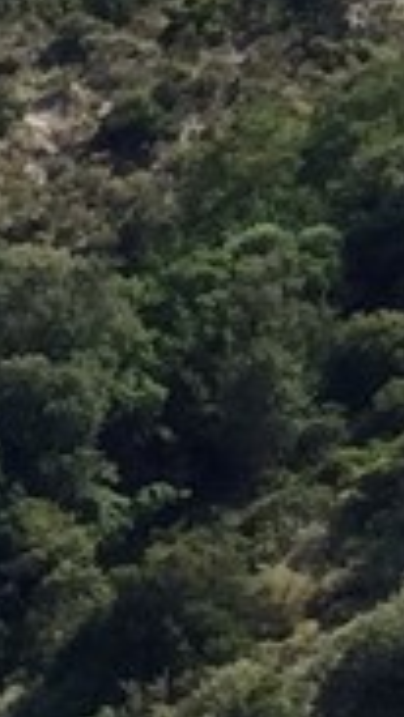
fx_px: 5616
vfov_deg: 7.2
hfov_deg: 3.8
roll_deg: -1.0
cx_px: -1459
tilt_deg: +10.0
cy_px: 944
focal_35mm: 295
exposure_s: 1/970
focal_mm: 3.3
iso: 25
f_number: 2.4
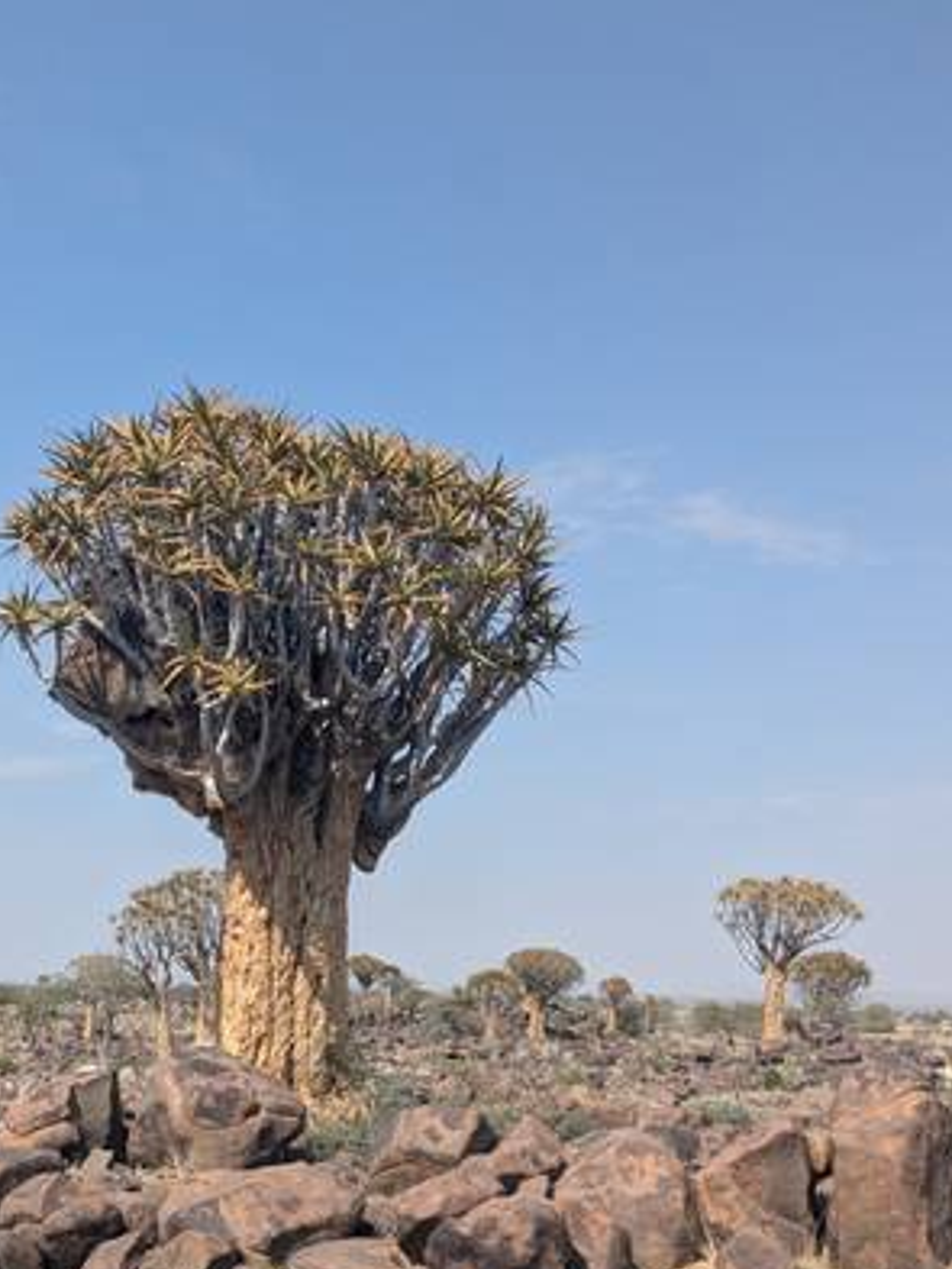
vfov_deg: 42.0
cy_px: 901
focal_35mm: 44
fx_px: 1613
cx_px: 297
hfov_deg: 32.5
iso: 48
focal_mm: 4.38
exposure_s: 1/2336
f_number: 1.73
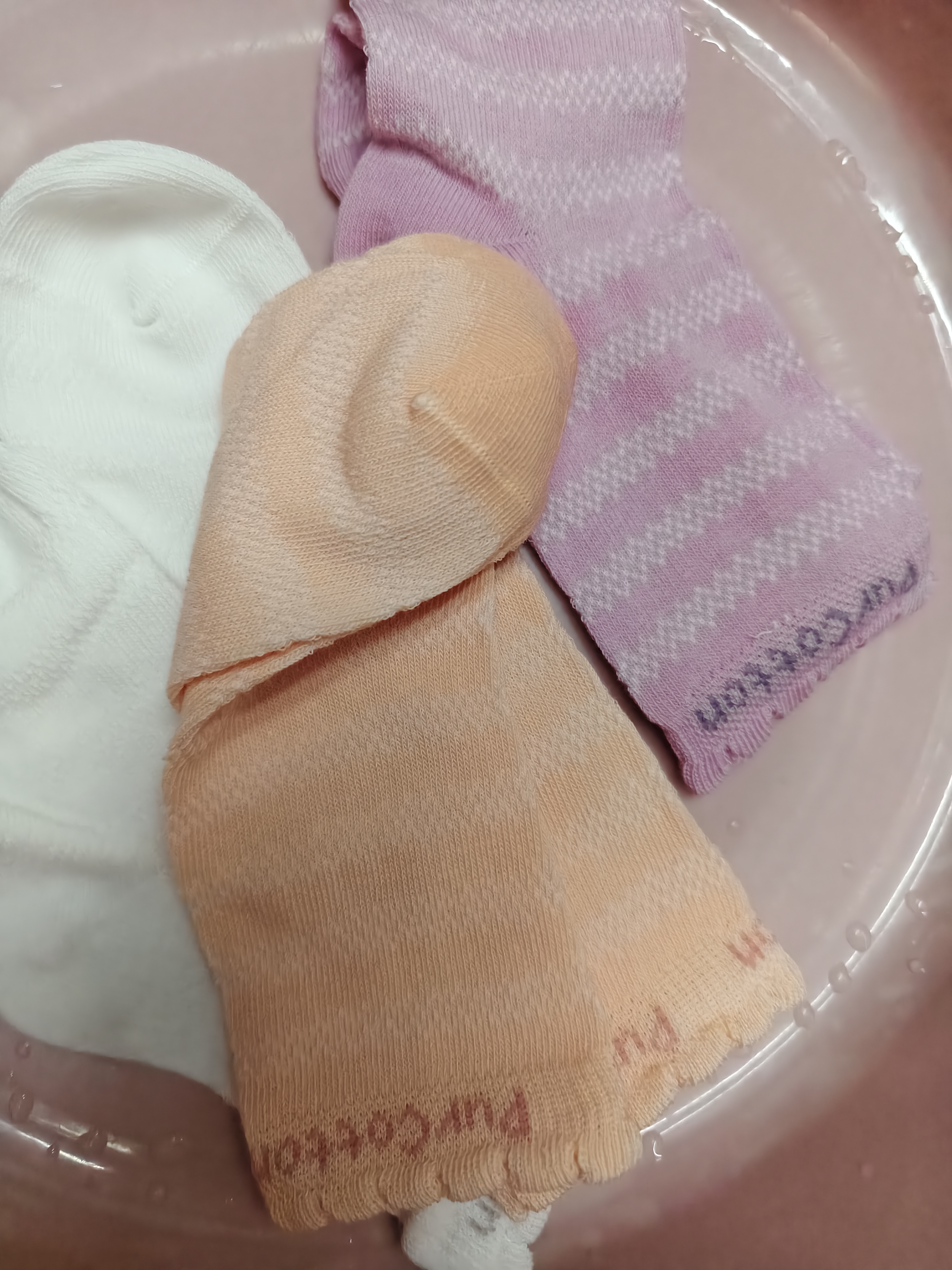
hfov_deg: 58.9
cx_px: 476
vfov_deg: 73.9
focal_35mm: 23
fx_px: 843
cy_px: 635
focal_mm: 5.56
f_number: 1.88
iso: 5973
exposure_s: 1/645
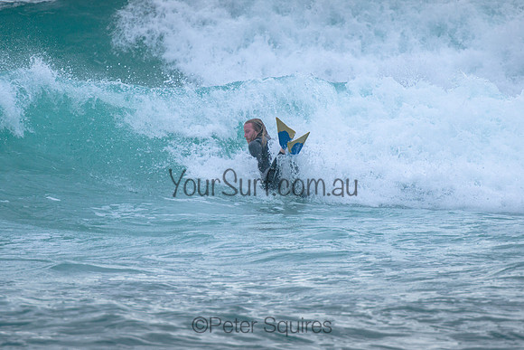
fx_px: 8009
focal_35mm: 550
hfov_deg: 3.7
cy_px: 136
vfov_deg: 2.5
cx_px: 258
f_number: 5.6
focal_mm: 400
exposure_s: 1/2000
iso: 360
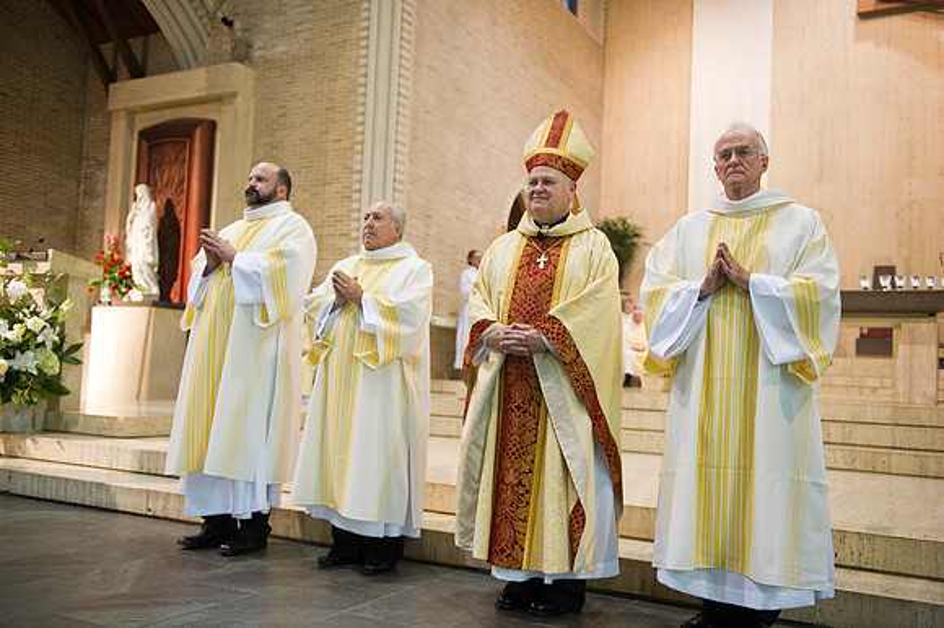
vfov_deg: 38.8
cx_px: 472
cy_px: 314
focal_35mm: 34
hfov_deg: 55.8
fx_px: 891
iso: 2000
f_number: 2.8
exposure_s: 1/125
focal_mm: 34
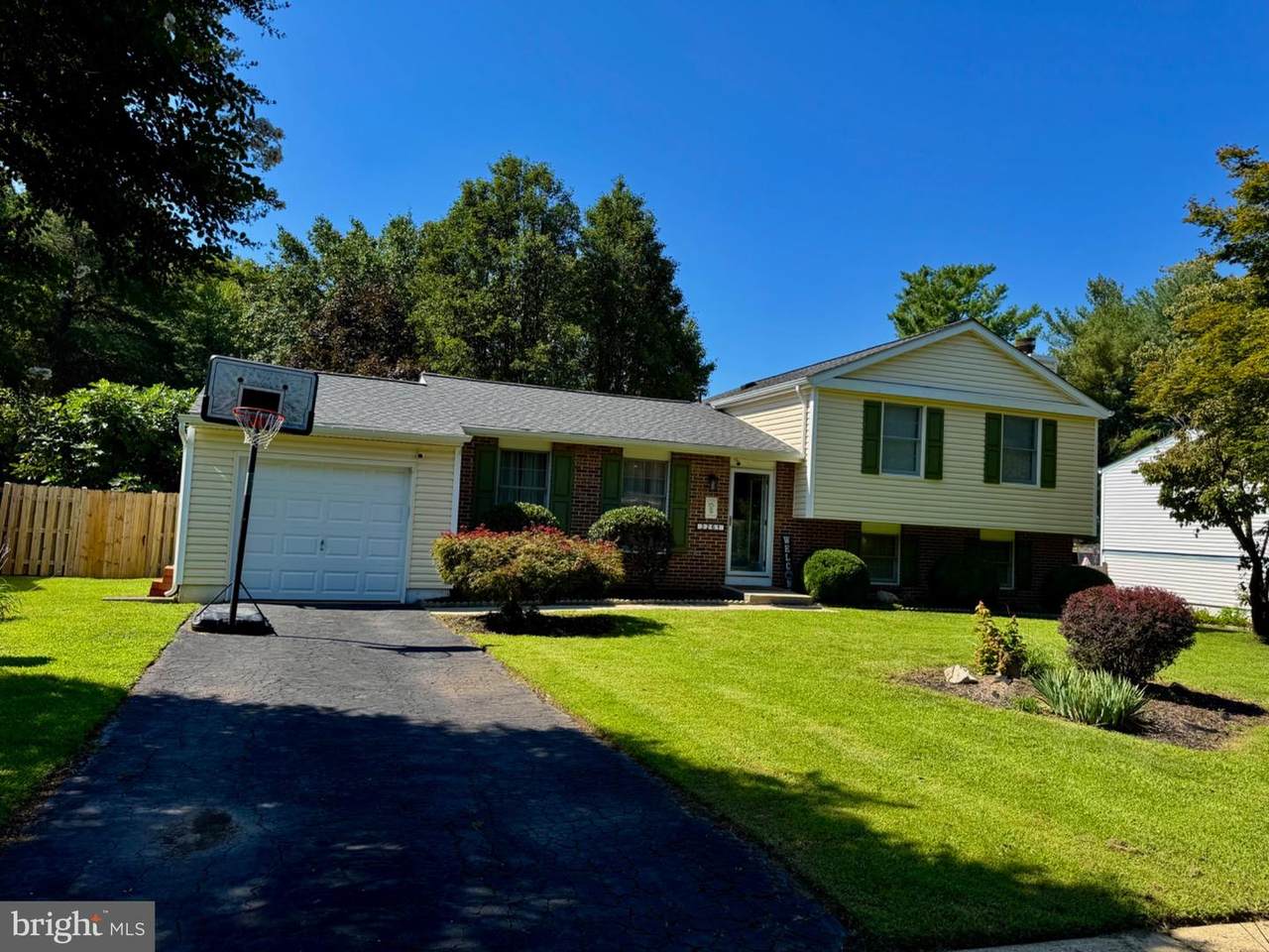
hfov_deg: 71.6
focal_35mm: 24
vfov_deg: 56.8
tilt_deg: +3.5
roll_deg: -2.3
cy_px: 476
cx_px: 634
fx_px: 880
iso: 80
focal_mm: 6.76
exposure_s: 1/2415
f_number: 1.78
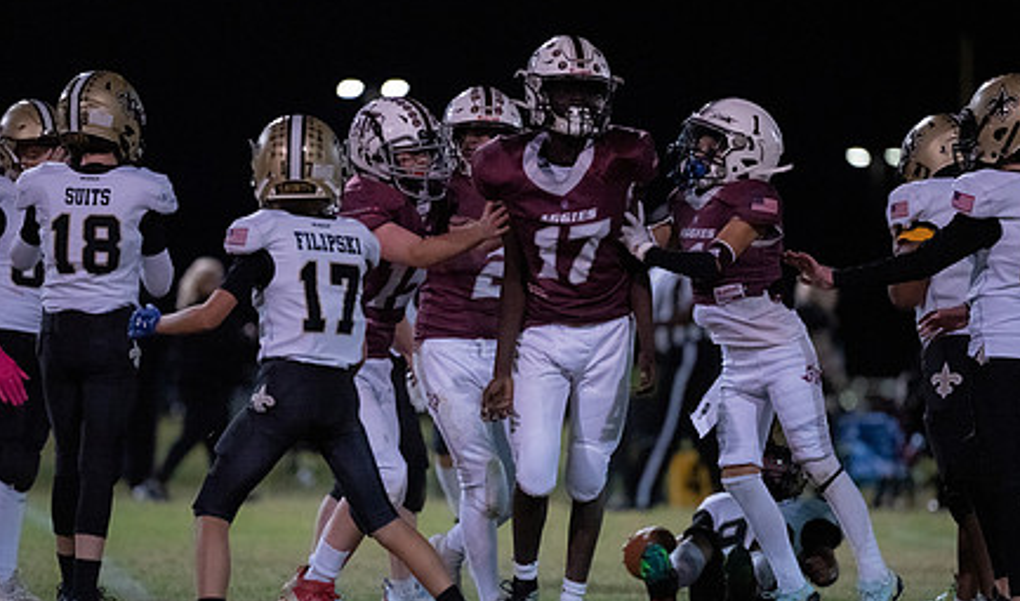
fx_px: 8070
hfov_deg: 7.2
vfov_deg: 4.3
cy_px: 432
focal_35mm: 295
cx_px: 527
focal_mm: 200
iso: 10000
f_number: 2.8
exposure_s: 1/1000
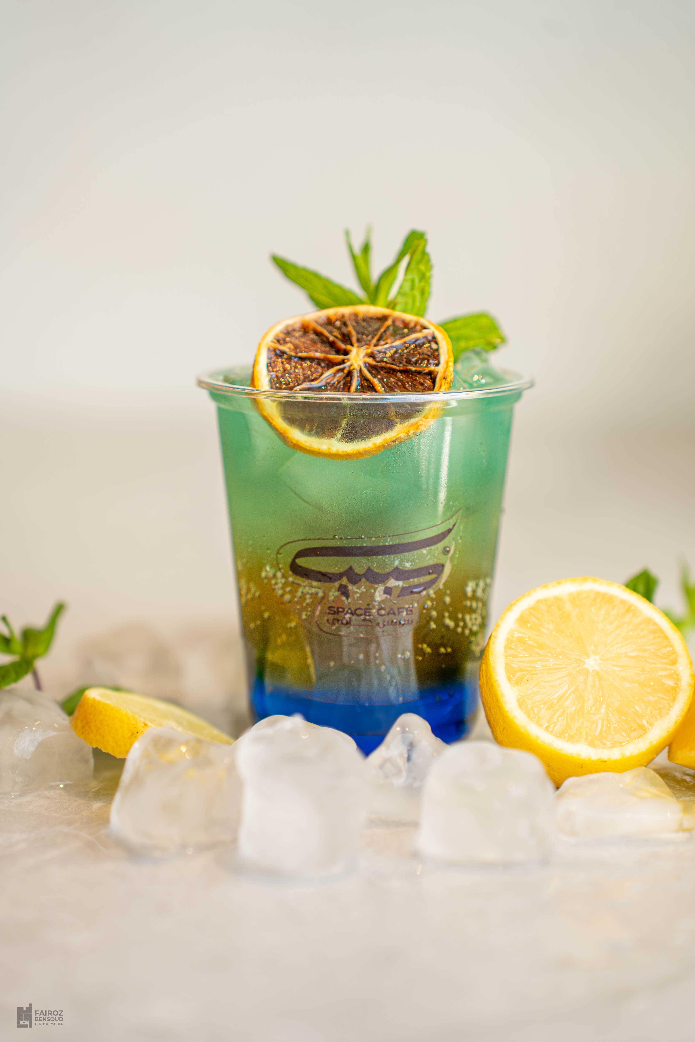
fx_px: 2172
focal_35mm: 75
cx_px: 348
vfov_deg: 27.0
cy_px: 521
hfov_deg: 18.2
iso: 160
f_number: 2.8
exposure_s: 1/200
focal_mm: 75
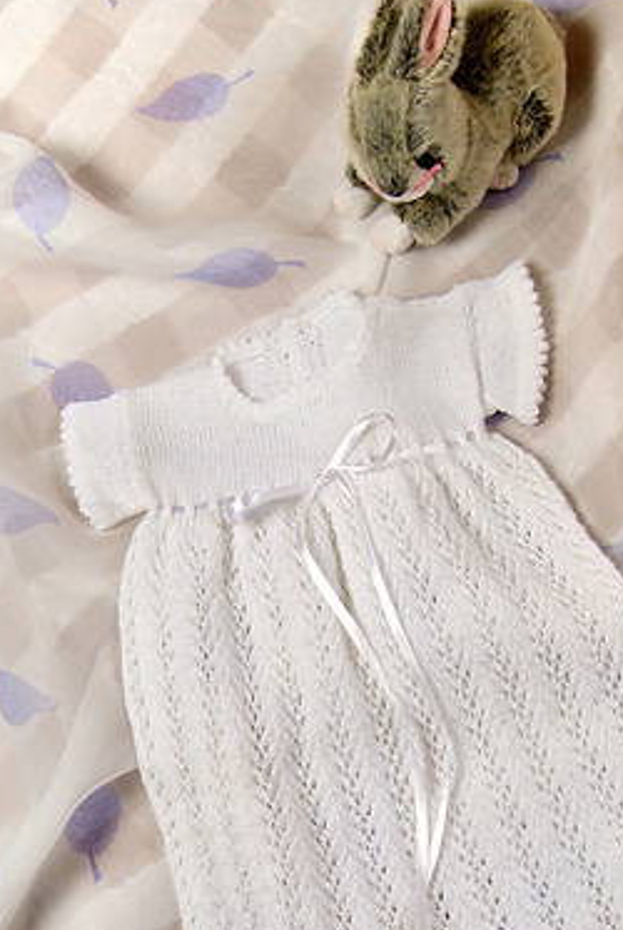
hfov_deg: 19.0
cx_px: 389
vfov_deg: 27.8
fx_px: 1862
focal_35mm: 72
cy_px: 626
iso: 100
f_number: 6.7
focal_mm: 28
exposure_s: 1/60
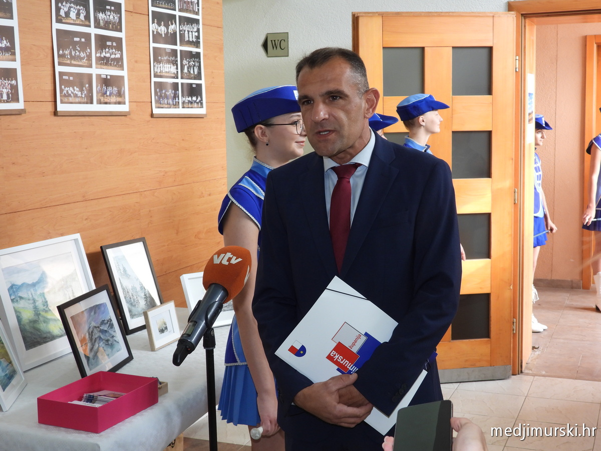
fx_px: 868
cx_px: 300
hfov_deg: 38.2
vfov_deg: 29.1
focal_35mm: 50
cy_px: 226
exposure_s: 1/30
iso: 200
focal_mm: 9
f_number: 3.2
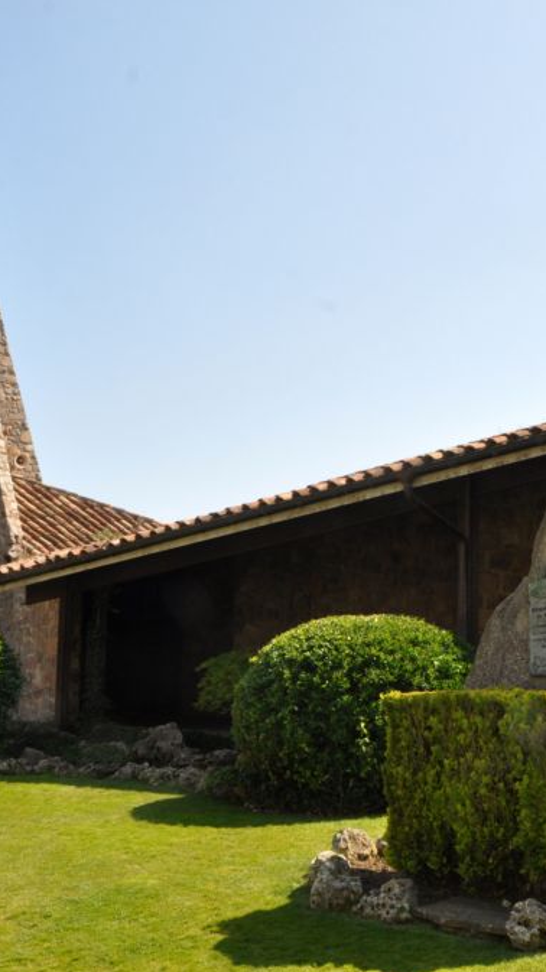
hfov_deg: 27.4
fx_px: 1108
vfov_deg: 47.4
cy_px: 487
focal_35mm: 43
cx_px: 390
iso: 500
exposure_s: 1/200
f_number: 14
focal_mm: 18
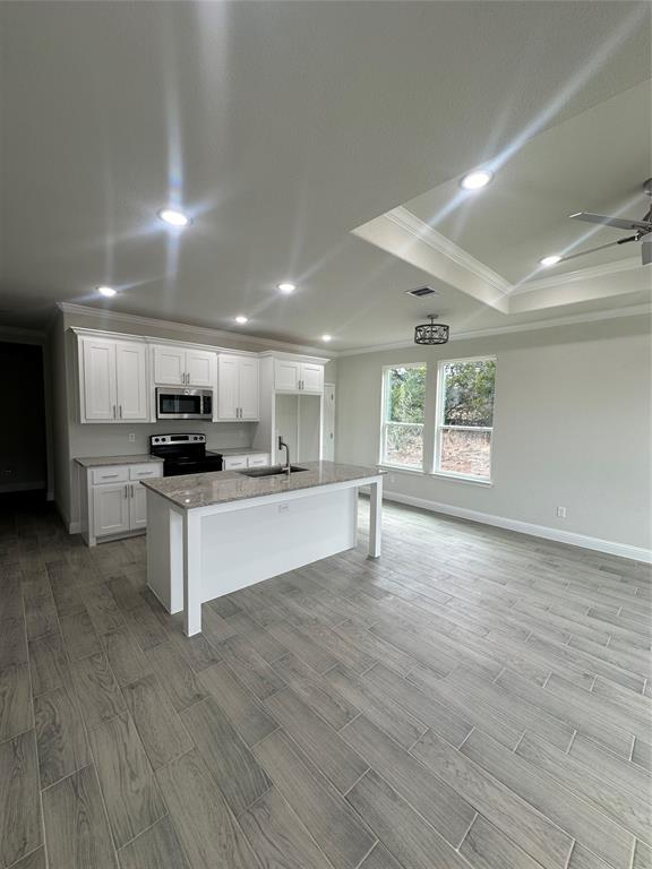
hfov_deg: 85.7
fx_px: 352
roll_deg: -0.7
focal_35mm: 14
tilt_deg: -1.6
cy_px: 434
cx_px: 326
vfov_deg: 102.1
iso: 64
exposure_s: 1/120
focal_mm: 2.22
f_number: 2.2
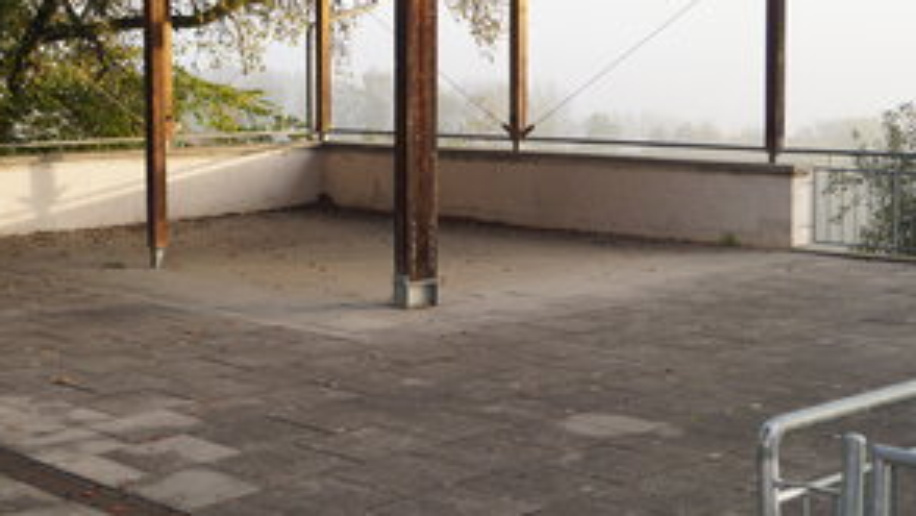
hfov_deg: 34.6
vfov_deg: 20.0
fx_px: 1458
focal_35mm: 60
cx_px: 316
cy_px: 188
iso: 100
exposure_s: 1/100
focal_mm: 28
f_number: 5.6
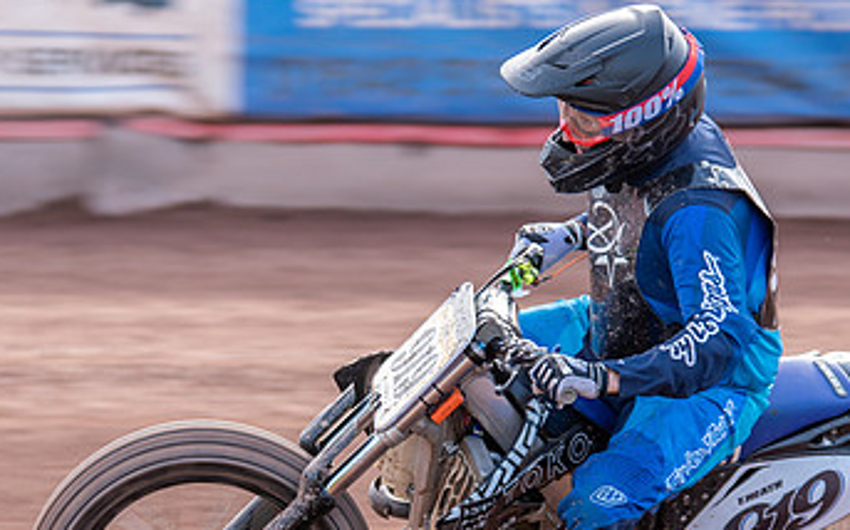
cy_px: 446
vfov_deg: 3.9
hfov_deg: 6.2
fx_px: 7803
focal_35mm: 337
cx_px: 377
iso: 160
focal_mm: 150
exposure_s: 1/250
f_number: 3.2
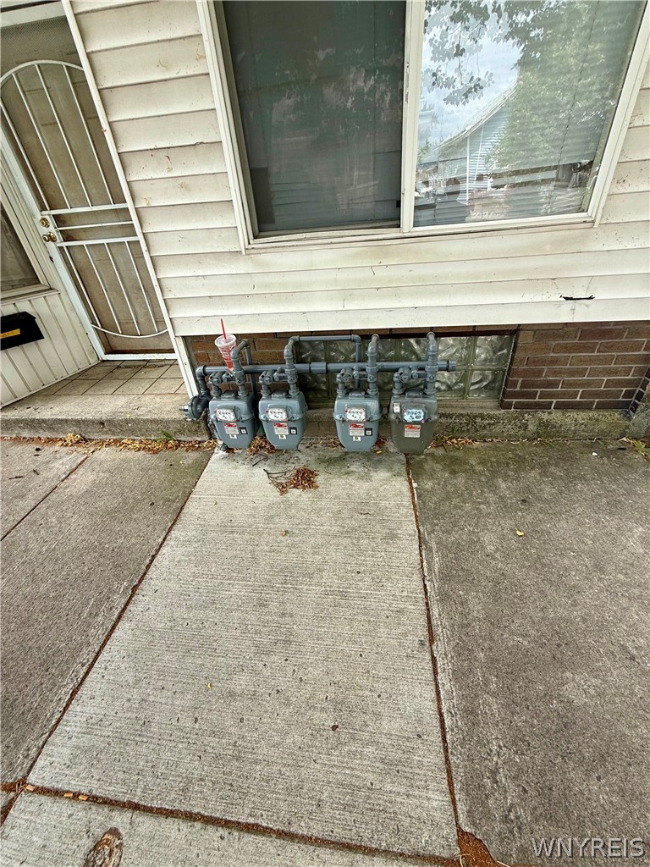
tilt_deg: -33.4
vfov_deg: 102.1
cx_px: 325
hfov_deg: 85.7
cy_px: 434
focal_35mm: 14
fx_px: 351
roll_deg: +4.0
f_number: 2.2
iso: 50
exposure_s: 1/338
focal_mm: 2.22
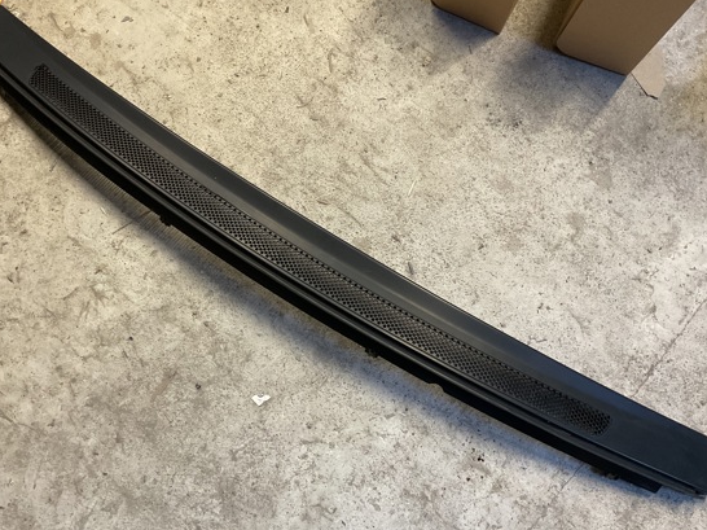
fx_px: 694
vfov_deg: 41.8
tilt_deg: -74.5
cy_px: 262
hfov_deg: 54.0
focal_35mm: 34
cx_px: 341
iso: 125
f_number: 1.8
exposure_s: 1/60
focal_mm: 3
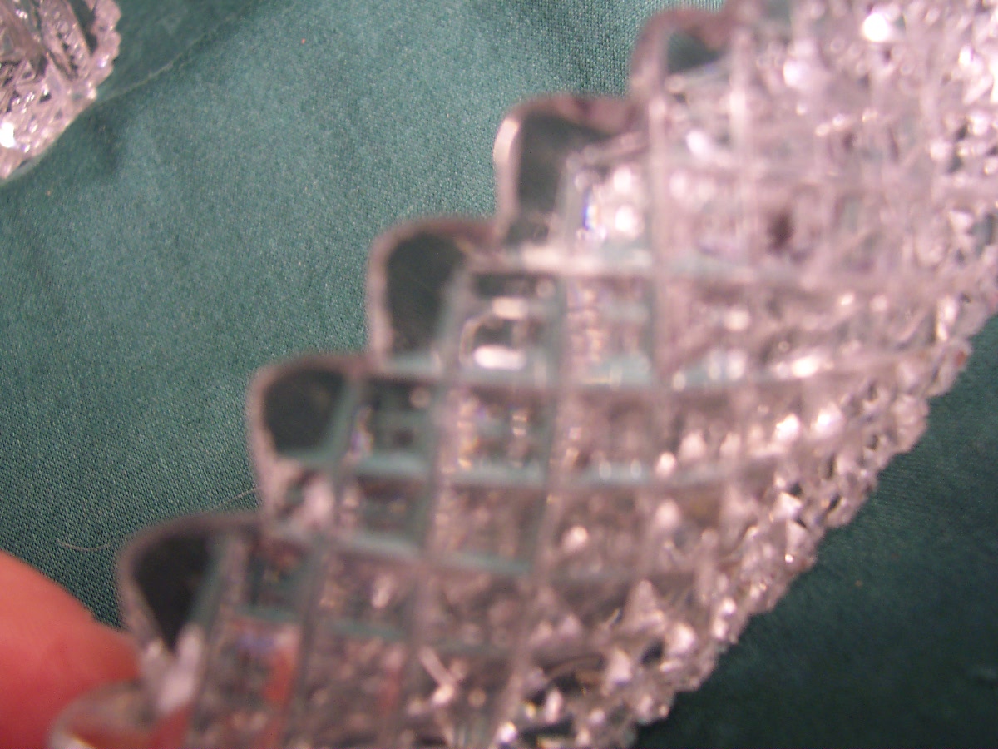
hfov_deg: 50.1
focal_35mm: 37
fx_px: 1067
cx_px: 499
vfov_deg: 38.7
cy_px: 374
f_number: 2.8
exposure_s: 1/30
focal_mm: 5.6
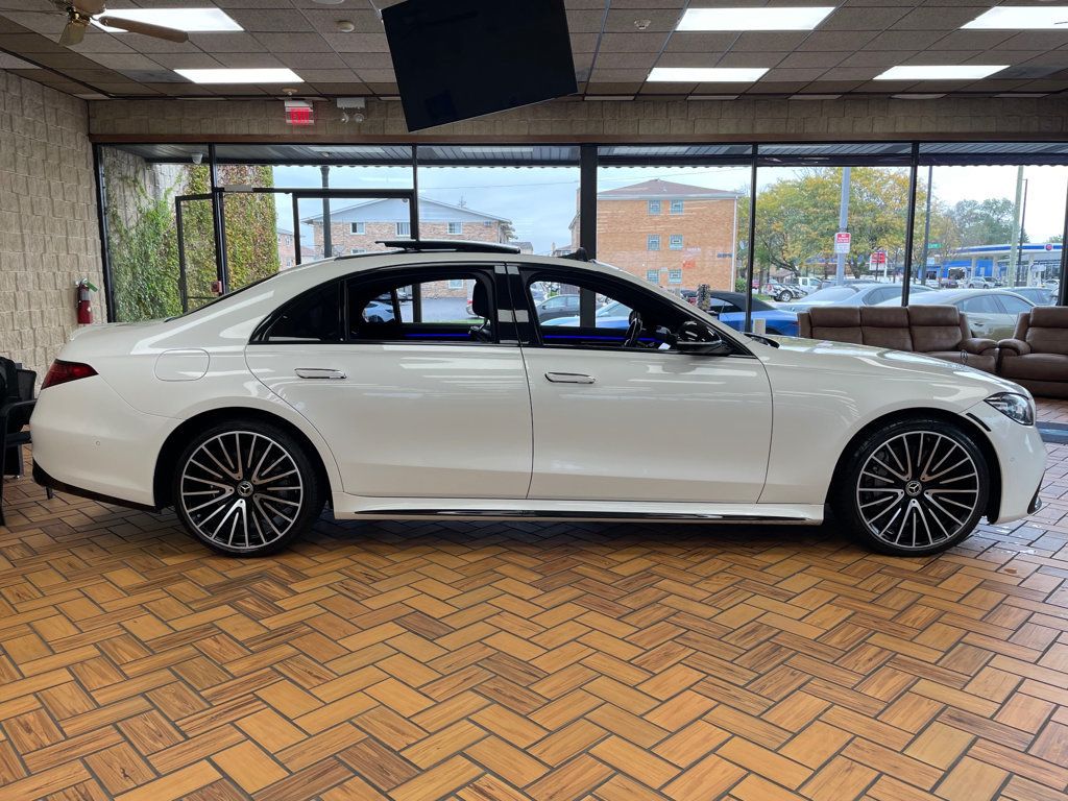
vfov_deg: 53.1
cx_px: 534
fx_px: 802
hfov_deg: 67.3
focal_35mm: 26
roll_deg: +0.1
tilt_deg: -7.7
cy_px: 400
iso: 32
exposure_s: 1/120
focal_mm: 4.2
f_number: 1.6
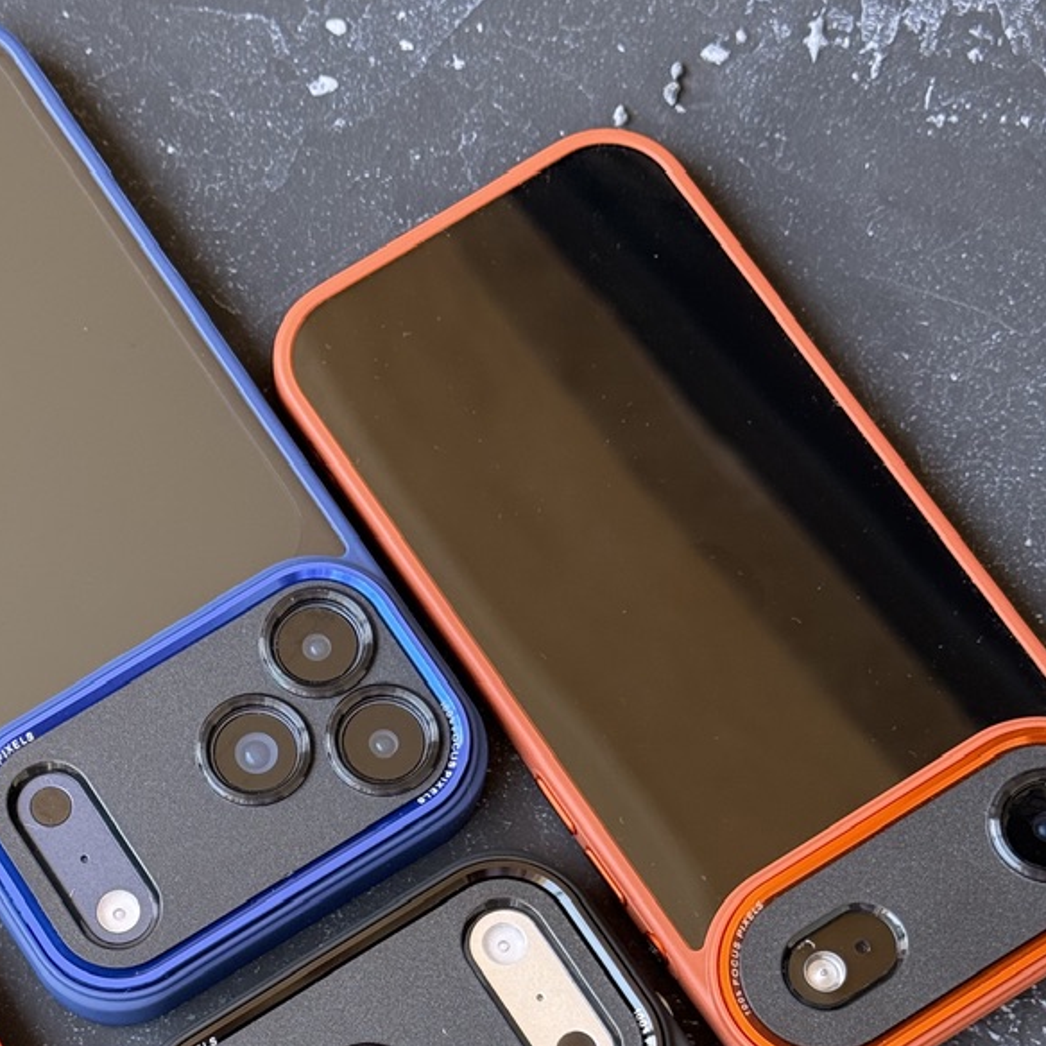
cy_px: 817
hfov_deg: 18.5
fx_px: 3179
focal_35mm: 93
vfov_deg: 18.5
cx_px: 245
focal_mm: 6.76
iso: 100
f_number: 1.78
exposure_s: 1/141
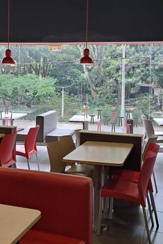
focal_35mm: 47
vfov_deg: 41.7
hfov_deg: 28.4
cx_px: 49
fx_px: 319
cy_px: 96
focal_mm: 5.23
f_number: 1.8
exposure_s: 1/120
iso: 50
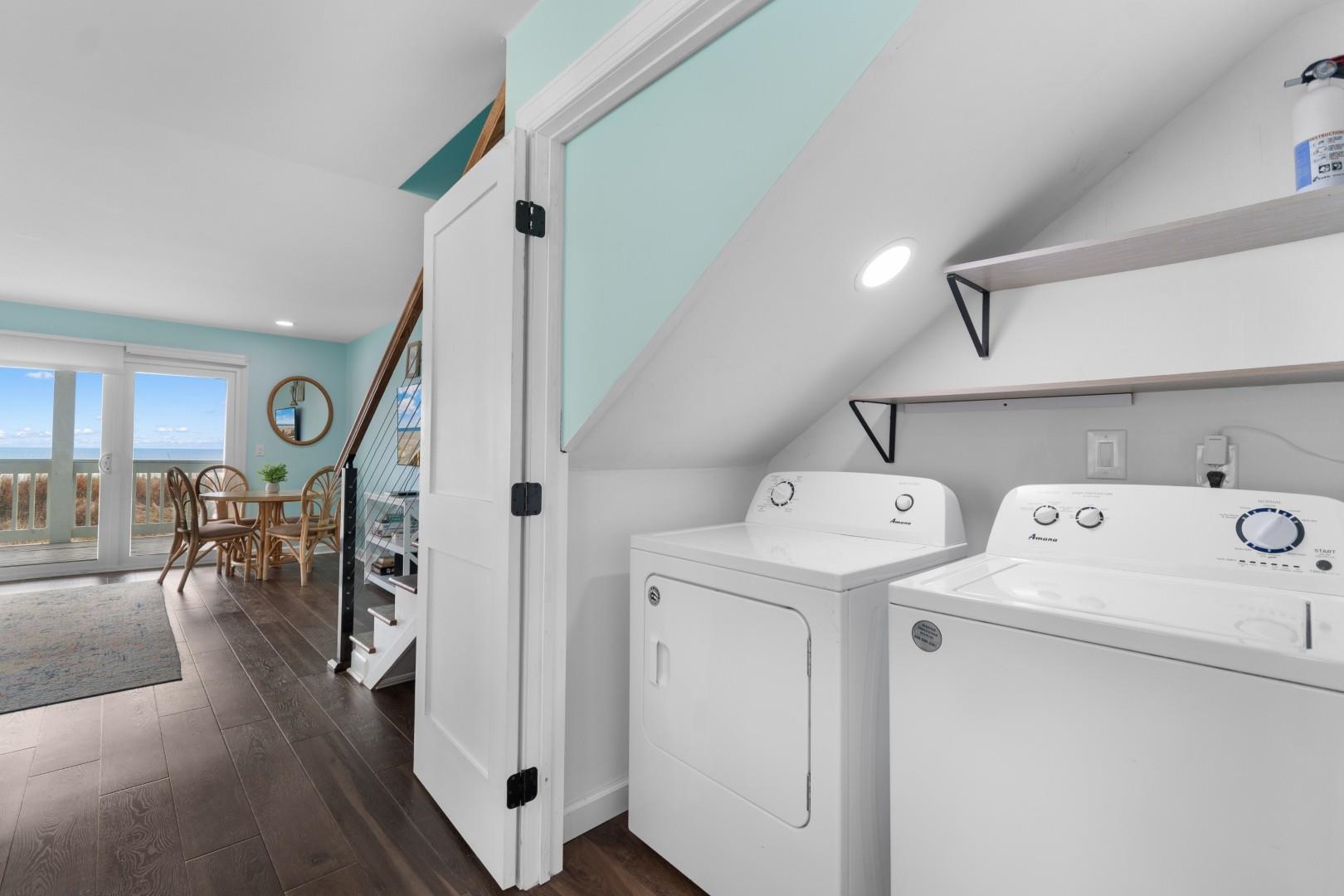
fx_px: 560
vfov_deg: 77.3
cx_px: 672
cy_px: 448
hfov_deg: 100.4
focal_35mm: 15
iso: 100
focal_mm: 10
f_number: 4.5
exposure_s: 1/15
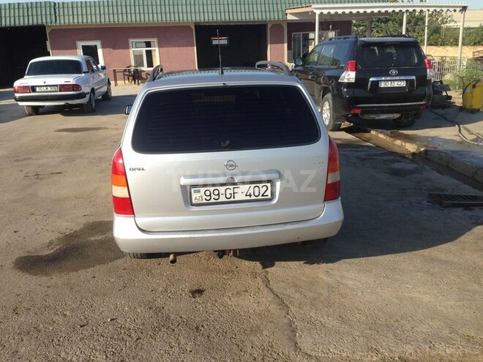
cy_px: 181
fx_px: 460
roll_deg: +2.7
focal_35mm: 33
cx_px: 242
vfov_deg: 42.9
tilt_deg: -16.5
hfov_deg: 55.4
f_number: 2.4
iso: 50
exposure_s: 1/1022
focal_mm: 4.12
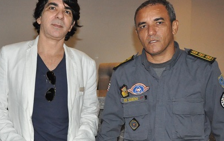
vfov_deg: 21.3
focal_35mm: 61
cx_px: 58
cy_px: 100
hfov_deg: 32.9
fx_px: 371
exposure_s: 1/100
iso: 3200
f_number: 6.3
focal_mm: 25
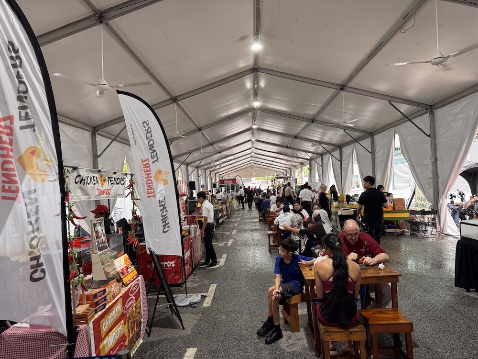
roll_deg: +2.3
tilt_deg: +1.1
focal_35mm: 24
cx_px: 239
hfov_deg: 71.6
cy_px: 180
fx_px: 331
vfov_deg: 56.8
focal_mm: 6.76
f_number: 1.78
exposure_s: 1/121
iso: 200
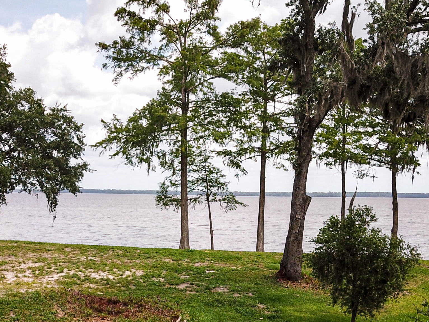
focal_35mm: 51
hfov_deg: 37.4
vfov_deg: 28.1
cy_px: 249
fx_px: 632
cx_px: 245
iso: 100
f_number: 2.2
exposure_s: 1/887
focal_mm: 4.73
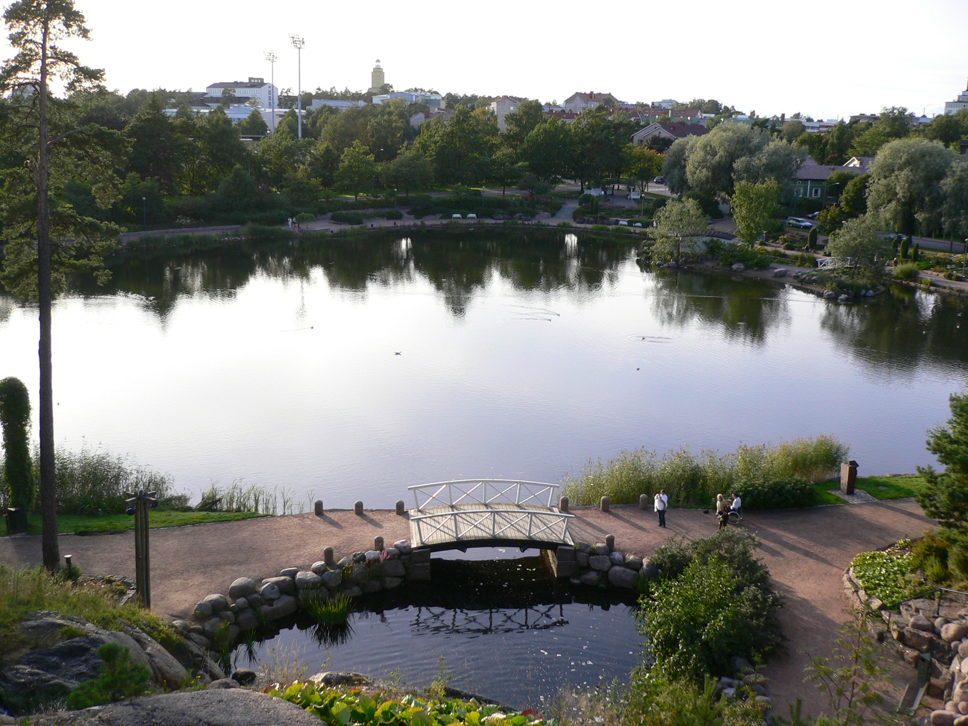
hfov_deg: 52.6
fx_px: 979
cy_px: 363
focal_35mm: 35
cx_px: 484
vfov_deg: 40.7
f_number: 2.8
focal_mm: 5.8
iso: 80
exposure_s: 1/320
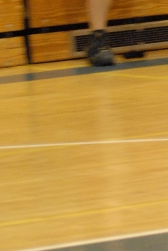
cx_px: 306
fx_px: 3225
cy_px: -166
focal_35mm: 462
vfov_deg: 4.4
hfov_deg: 3.0
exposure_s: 1/60
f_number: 4
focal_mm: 80
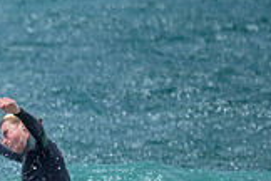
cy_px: 306
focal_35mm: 3933
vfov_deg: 0.3
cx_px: -190
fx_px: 29604
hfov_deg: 0.5
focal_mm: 800
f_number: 6.3
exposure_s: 1/3200
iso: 320
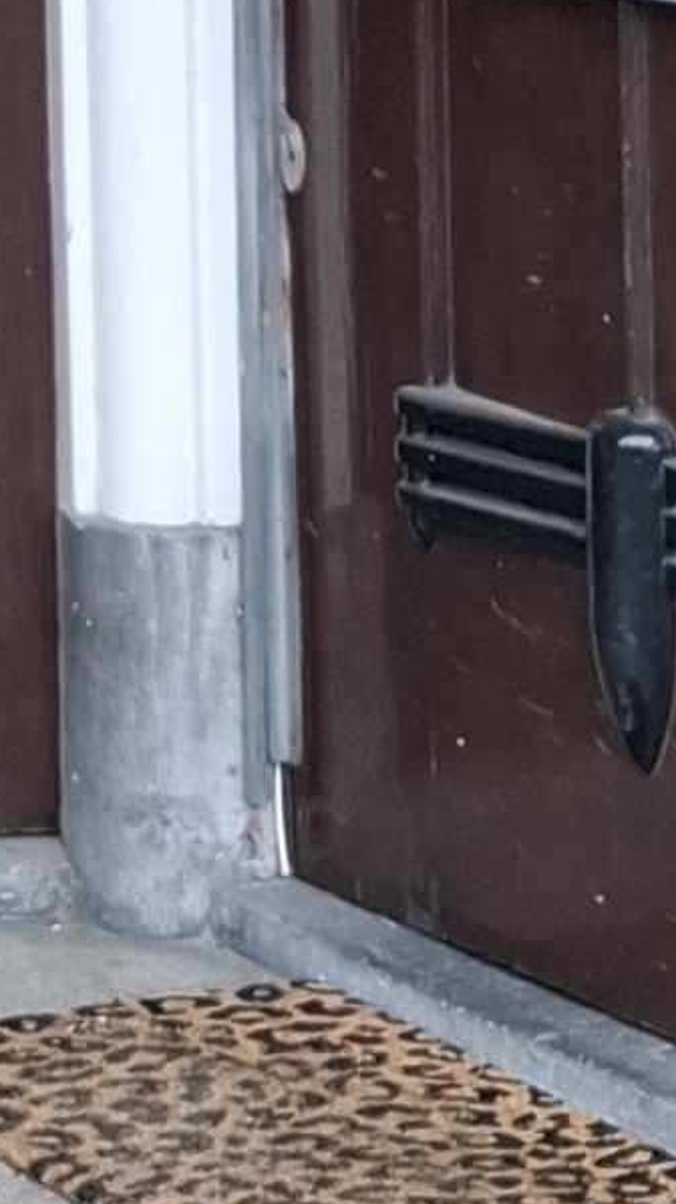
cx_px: -779
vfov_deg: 12.0
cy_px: -654
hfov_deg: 6.8
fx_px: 5454
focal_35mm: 171
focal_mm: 5.54
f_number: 1.8
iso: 50
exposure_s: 1/100
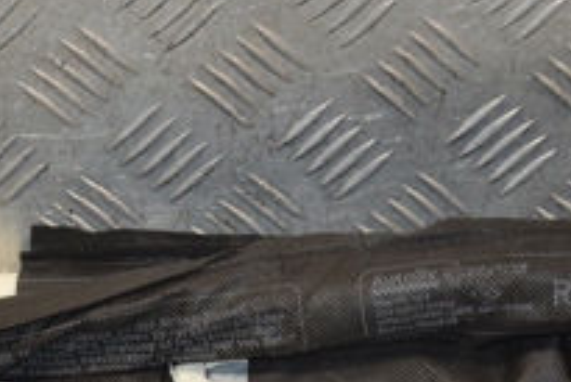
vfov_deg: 8.4
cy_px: 376
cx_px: 214
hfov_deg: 12.5
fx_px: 2596
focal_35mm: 164
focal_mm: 35
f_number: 6.3
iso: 800
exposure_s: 1/200
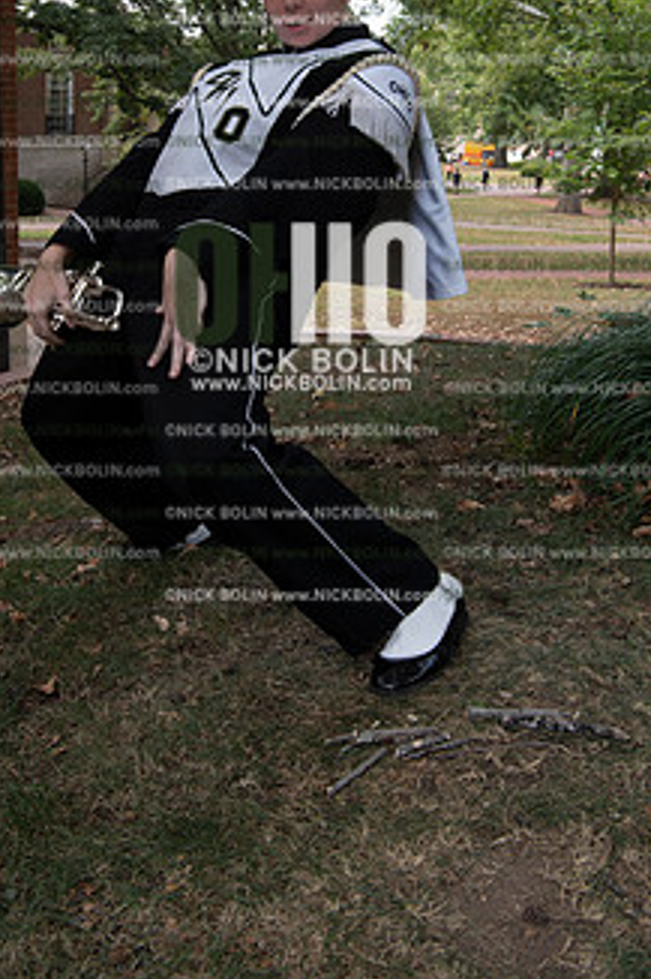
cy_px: 306
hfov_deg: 28.6
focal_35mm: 47
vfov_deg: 41.3
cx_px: 300
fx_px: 1276
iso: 500
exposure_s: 1/100
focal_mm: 34
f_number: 8
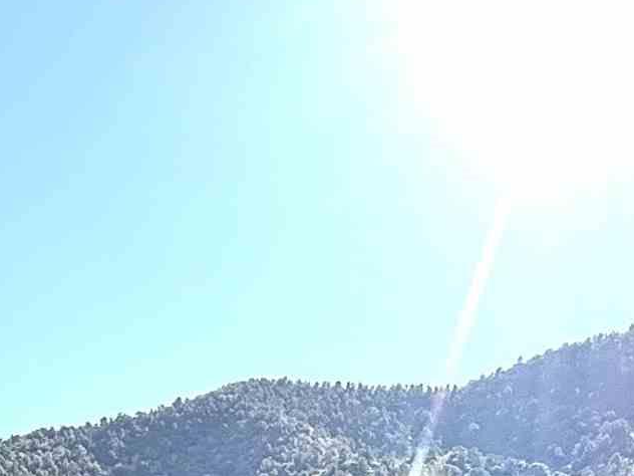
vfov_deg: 16.1
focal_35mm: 68
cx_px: 270
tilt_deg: -6.1
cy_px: 985
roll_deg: +1.8
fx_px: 1245
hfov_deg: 28.5
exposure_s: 1/914
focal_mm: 2.22
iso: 64
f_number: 2.2
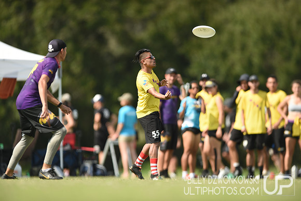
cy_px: 100
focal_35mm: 400
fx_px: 3342
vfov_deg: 3.4
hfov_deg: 5.2
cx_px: 150
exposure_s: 1/2000
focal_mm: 400
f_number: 2.8
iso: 160
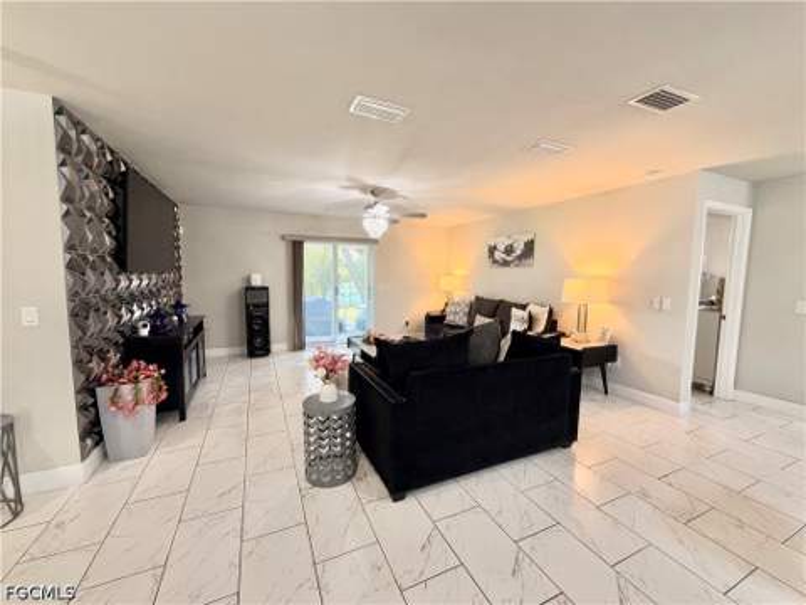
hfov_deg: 102.1
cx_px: 403
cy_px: 302
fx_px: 326
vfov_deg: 85.7
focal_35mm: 14
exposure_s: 1/60
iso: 400
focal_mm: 2.22
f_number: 2.2
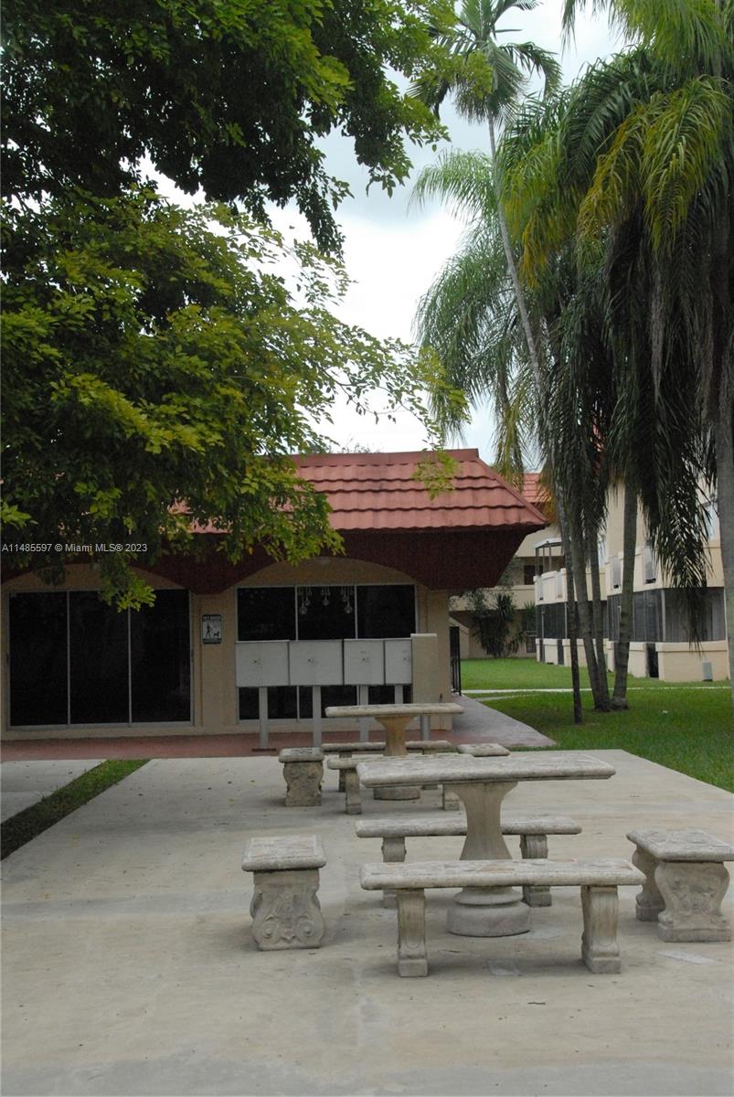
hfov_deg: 25.8
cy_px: 548
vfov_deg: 37.8
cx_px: 367
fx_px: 1601
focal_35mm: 52
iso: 1600
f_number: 13
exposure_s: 1/640
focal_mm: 35
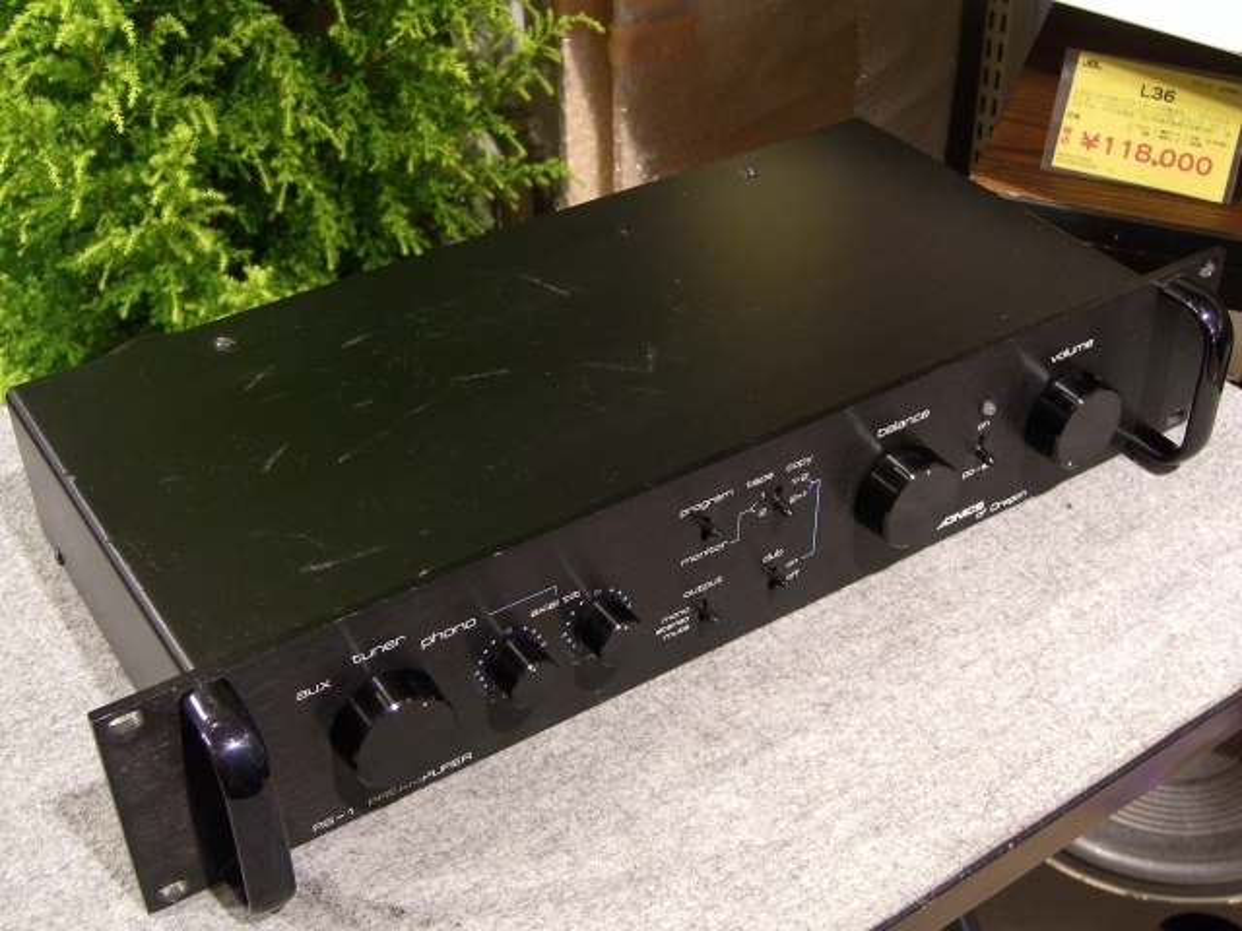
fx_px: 1650
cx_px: 621
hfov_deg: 41.2
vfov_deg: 31.5
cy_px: 466
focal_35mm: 46
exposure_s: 1/13
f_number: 3.1
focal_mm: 9.5
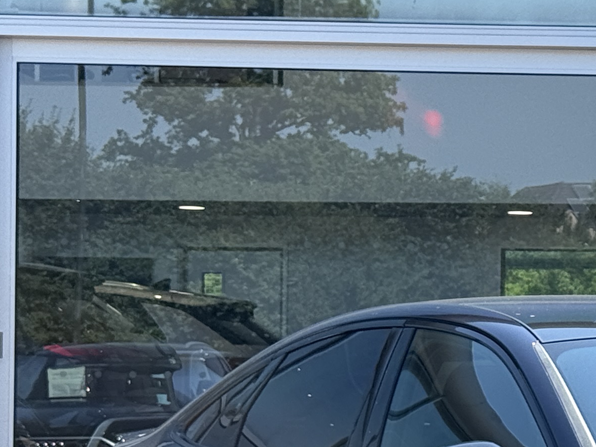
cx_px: 934
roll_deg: -0.3
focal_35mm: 163
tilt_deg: +0.5
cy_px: 392
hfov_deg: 11.5
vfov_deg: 9.1
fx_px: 2807
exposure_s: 1/1608
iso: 100
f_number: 1.78
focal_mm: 6.76
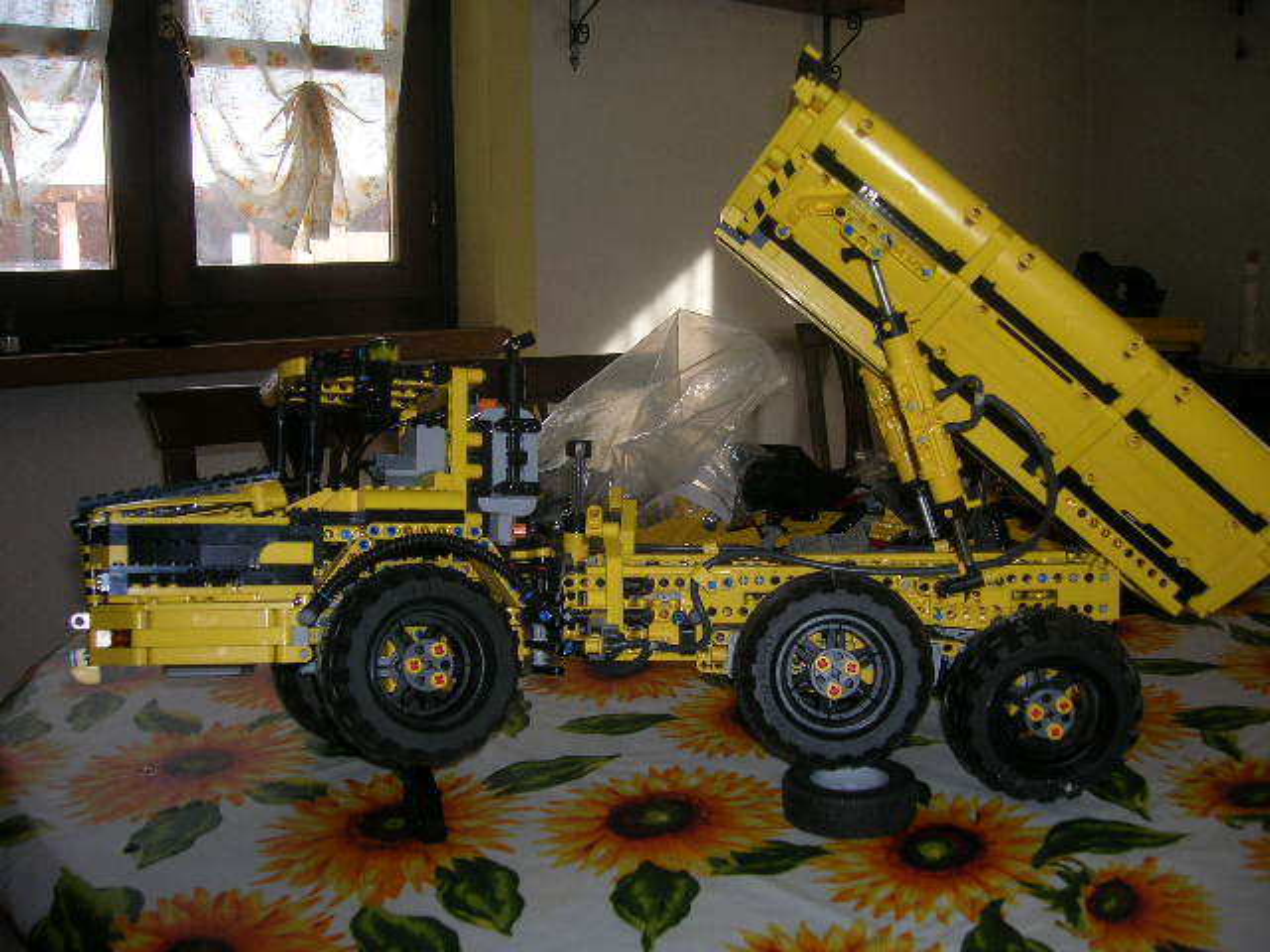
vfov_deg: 41.8
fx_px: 1247
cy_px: 476
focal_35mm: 34
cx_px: 635
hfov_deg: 54.0
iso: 50
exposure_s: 1/116
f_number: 2.9
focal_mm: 5.7
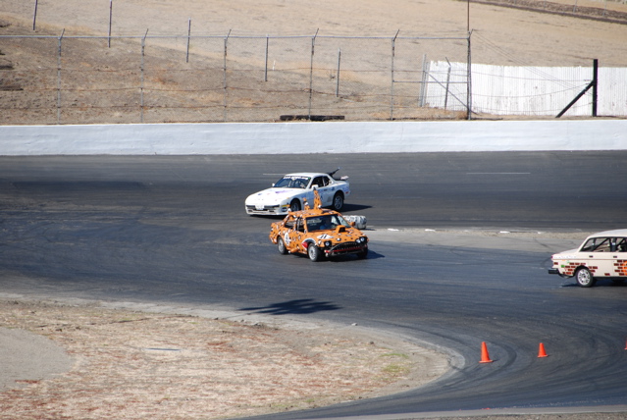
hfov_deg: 6.9
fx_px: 5232
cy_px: 210
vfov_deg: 4.6
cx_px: 314
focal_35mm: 300
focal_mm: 200
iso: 200
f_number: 5.6
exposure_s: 1/800
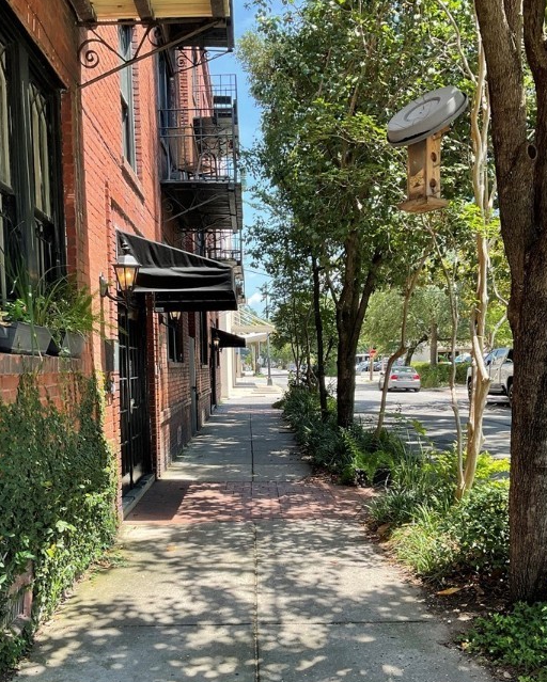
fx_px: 687
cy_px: 403
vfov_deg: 52.5
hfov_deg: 43.4
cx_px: 252
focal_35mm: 34
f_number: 1.8
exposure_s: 1/230
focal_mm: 3
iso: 16
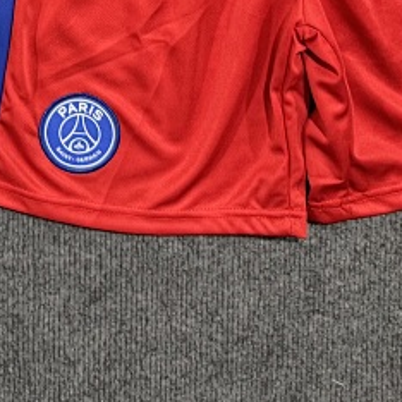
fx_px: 1288
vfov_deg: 15.8
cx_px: -124
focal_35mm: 98
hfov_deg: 16.7
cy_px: -256
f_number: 1.78
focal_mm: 6.76
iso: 250
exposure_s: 1/50
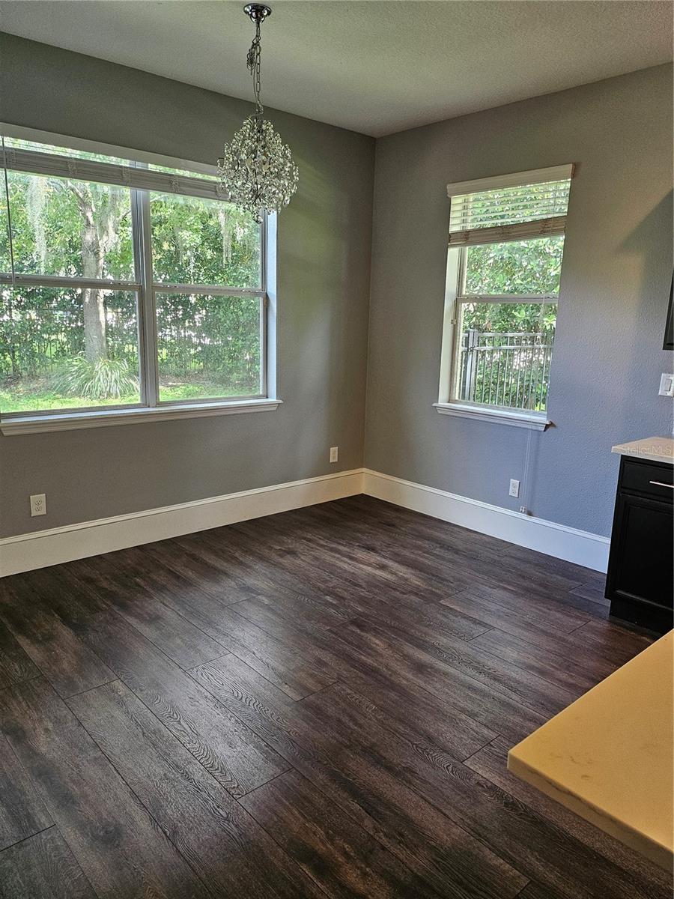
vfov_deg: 71.6
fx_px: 623
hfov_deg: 56.8
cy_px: 450
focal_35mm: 24
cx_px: 337
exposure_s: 1/120
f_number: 1.8
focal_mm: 5
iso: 250
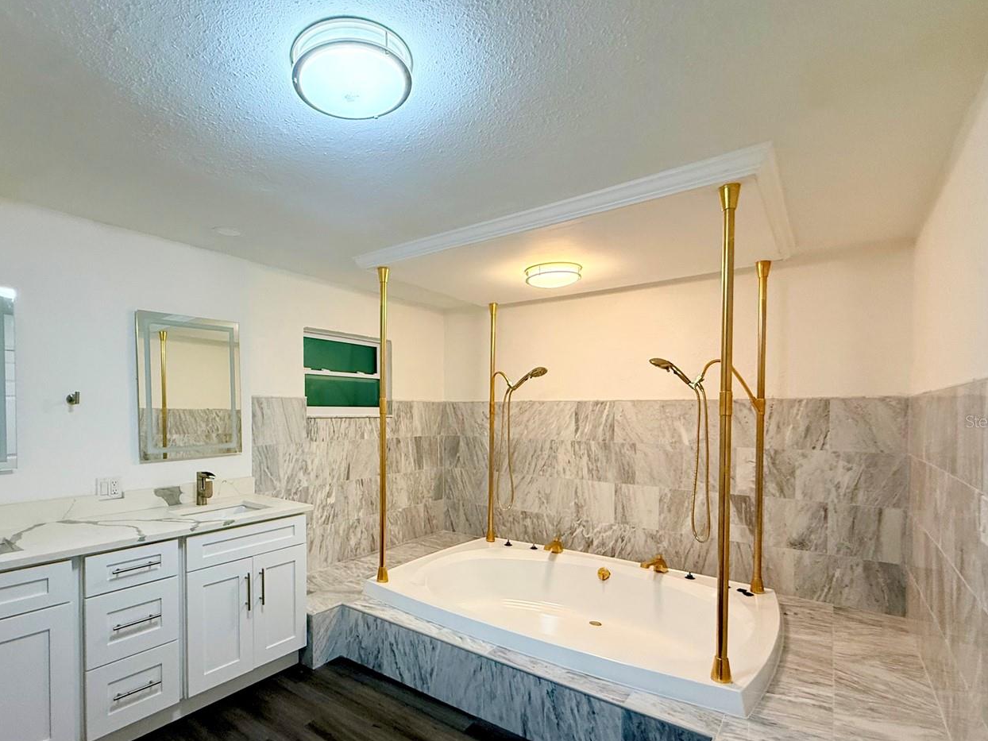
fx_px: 514
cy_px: 421
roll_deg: -0.7
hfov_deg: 86.9
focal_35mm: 18
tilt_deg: -0.5
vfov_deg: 71.3
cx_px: 405
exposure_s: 1/120
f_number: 2.2
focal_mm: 2.22
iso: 250
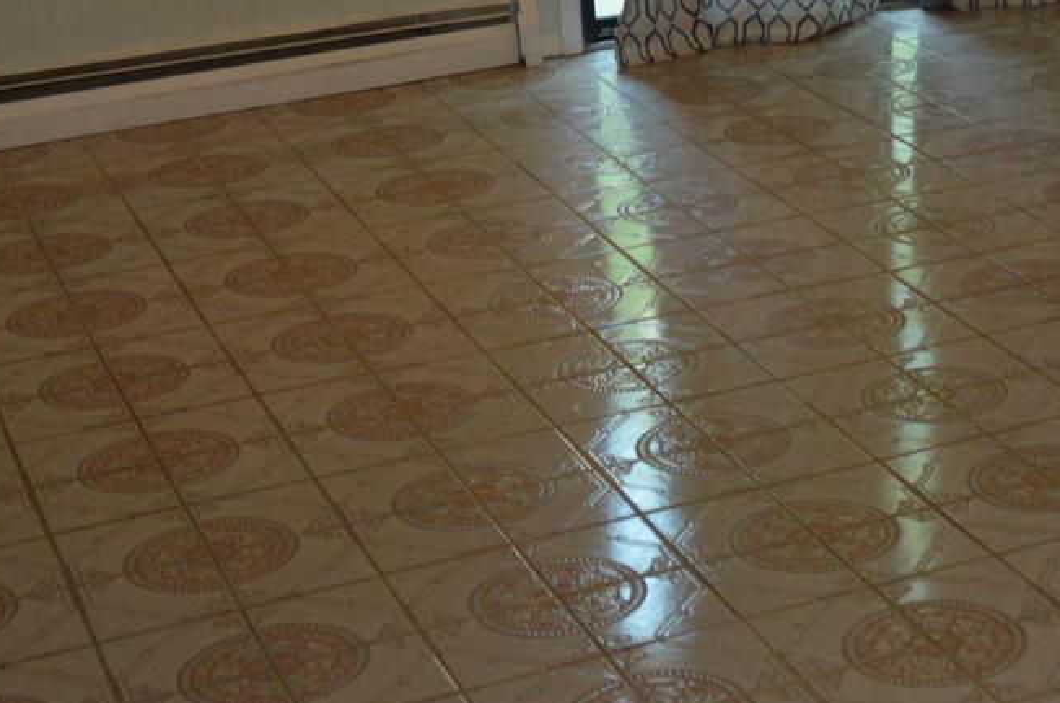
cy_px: -79
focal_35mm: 85
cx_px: 1073
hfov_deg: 22.9
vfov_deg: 15.6
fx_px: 2499
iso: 720
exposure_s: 1/60
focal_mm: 18
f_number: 3.5
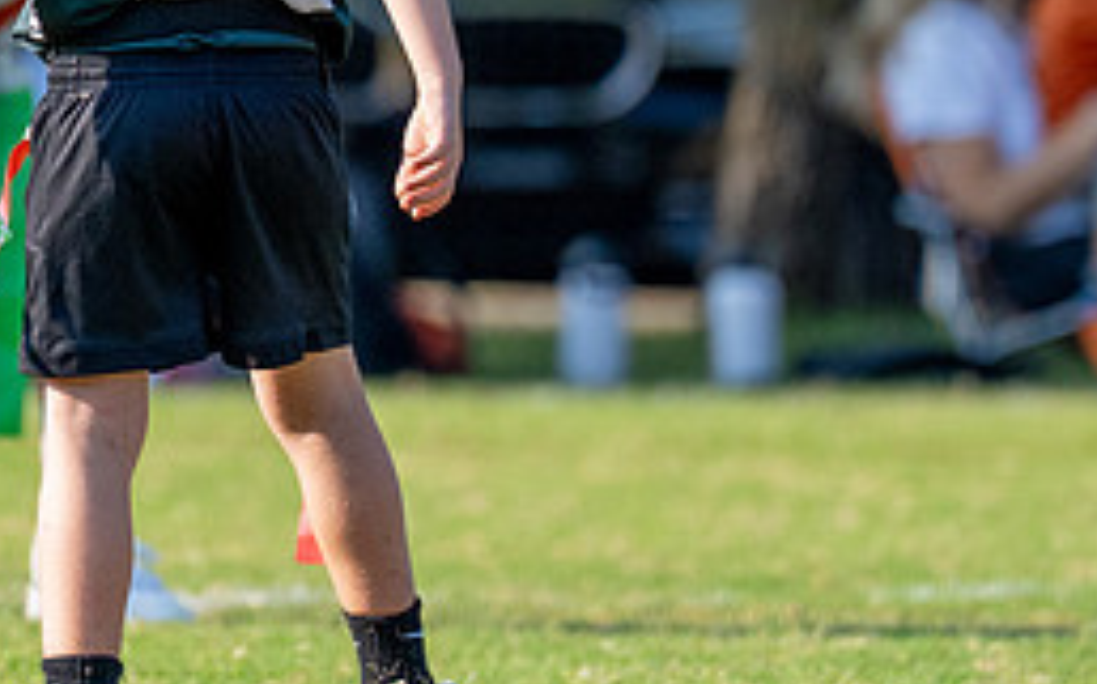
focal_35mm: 1003
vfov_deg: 1.3
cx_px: -97
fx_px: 29973
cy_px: -120
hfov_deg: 2.1
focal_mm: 200
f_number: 2.8
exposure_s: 1/3200
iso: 250
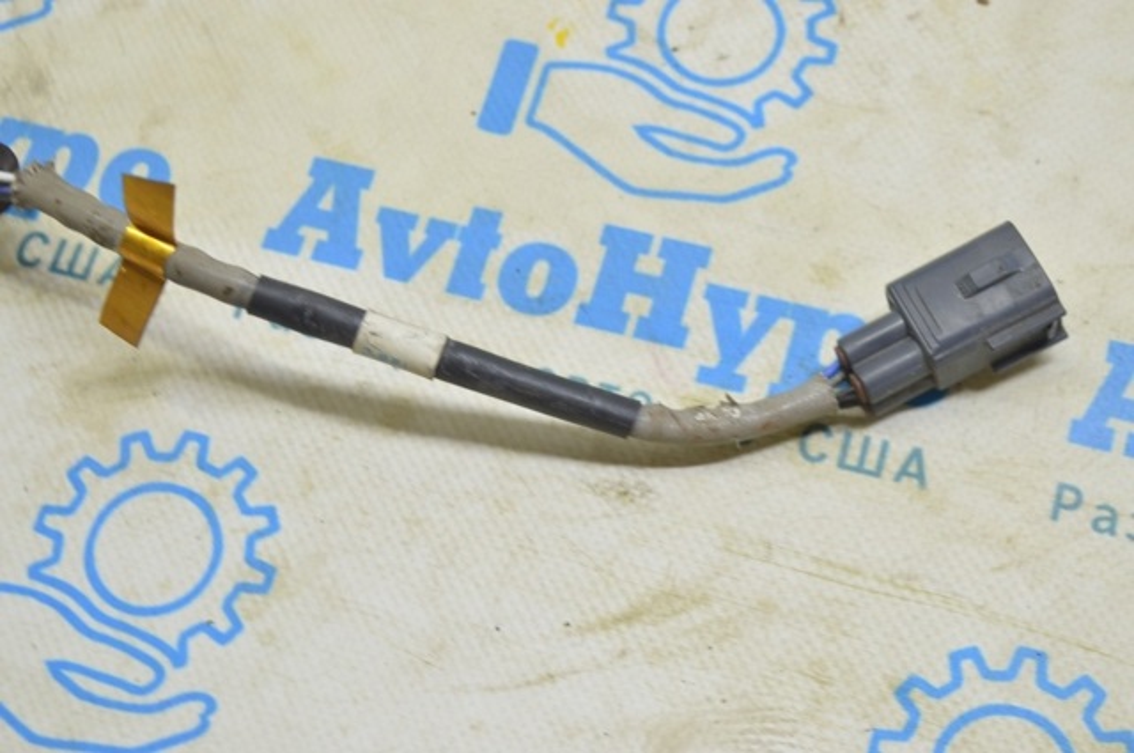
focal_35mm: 60
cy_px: 376
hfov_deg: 33.4
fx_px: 1888
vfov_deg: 22.6
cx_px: 567
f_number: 5.6
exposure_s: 1/20
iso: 400
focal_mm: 40
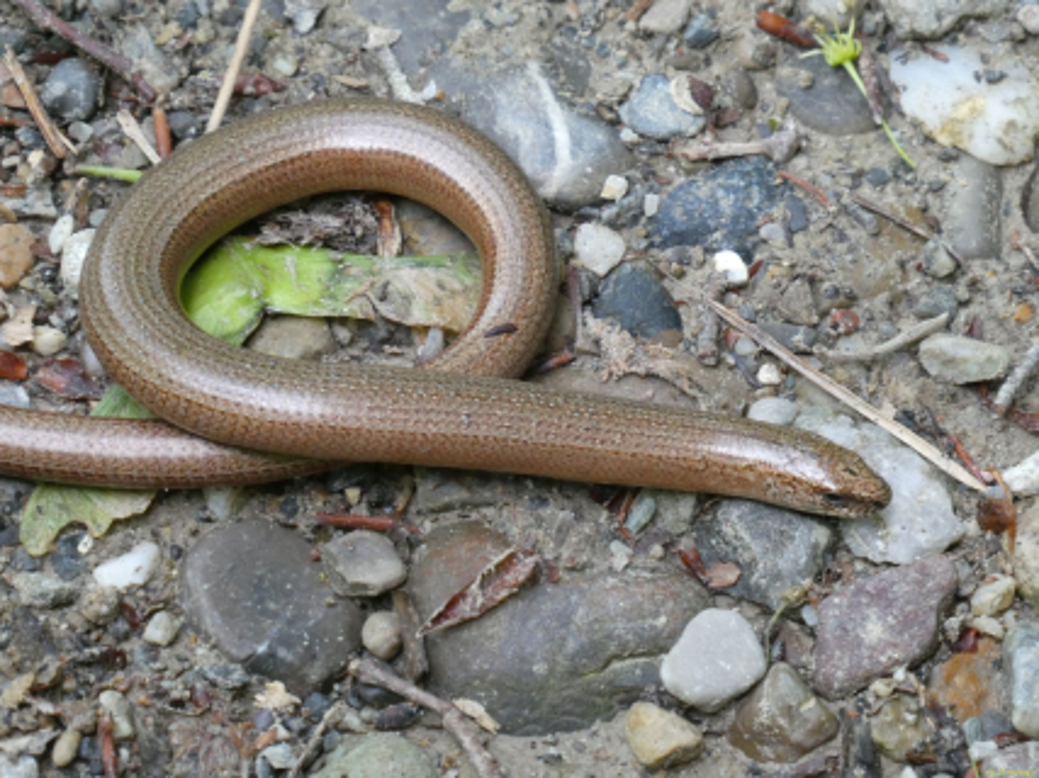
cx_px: 520
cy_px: 389
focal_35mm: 300
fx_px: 9002
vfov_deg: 5.0
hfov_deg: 6.6
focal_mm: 53.8
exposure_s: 1/100
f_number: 5.8
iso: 500
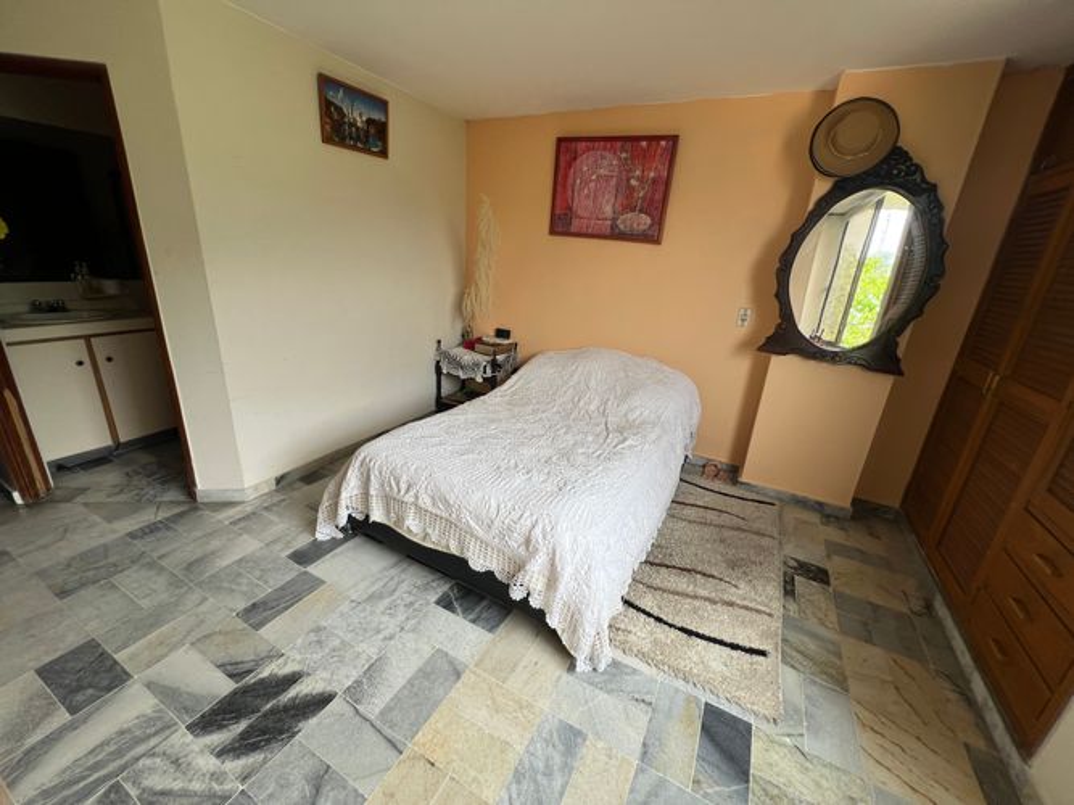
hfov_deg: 106.2
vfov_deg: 89.9
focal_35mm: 13
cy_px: 402
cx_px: 537
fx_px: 403
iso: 32
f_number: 1.8
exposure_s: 1/111
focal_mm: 1.57
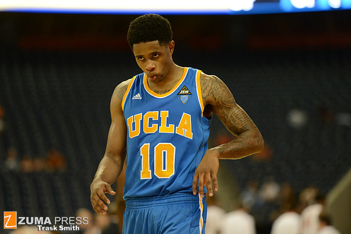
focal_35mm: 200
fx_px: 1949
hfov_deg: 10.3
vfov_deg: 6.9
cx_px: 176
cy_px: 117
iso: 2500
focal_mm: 200
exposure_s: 1/1000
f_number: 2.8
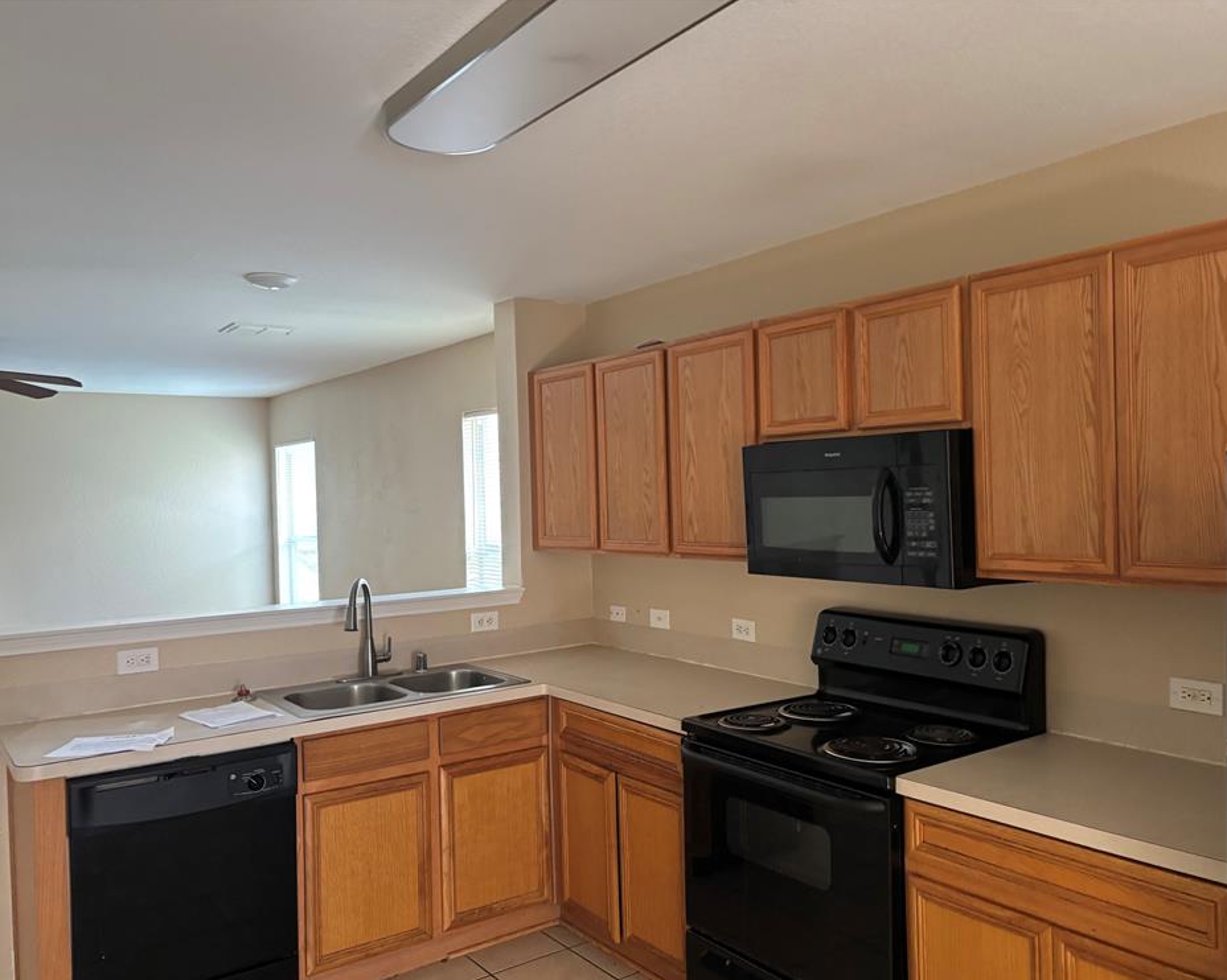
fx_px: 1017
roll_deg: +0.7
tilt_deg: +2.7
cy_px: 505
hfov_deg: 62.2
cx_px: 654
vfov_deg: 51.5
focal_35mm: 28
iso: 320
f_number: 1.6
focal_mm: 5.96
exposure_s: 1/60
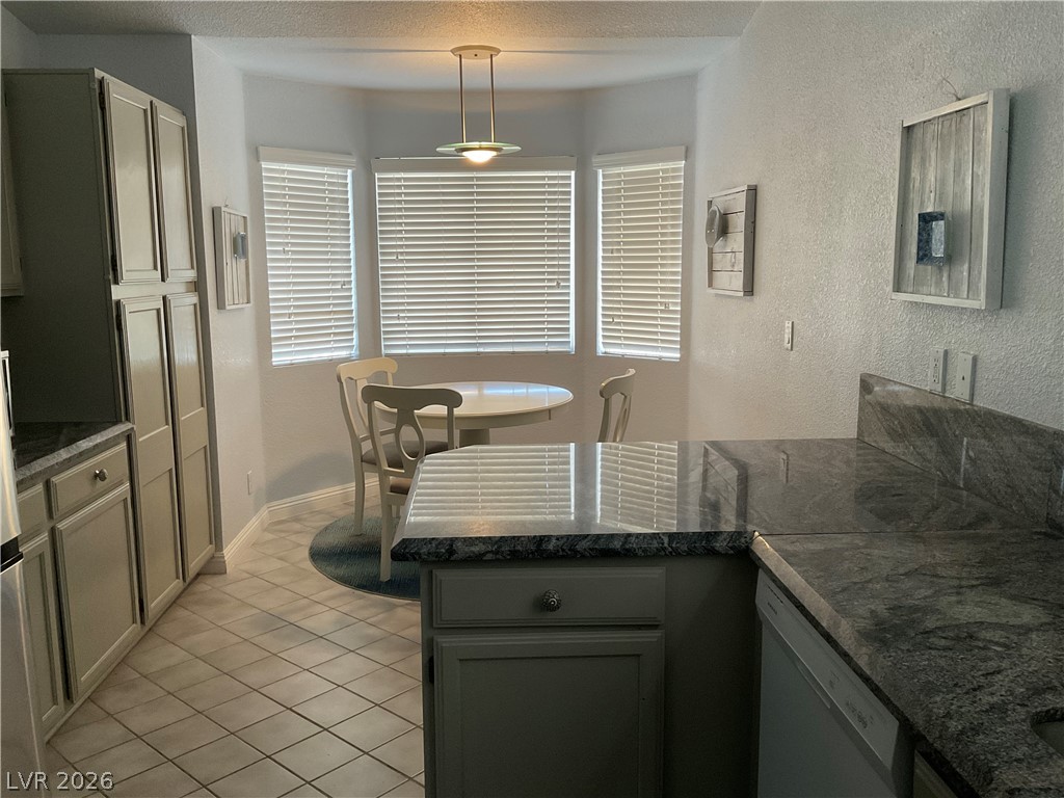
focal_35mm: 29
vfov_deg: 48.2
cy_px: 399
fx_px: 891
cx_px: 532
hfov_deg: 61.7
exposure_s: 1/60
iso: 80
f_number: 1.8
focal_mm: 3
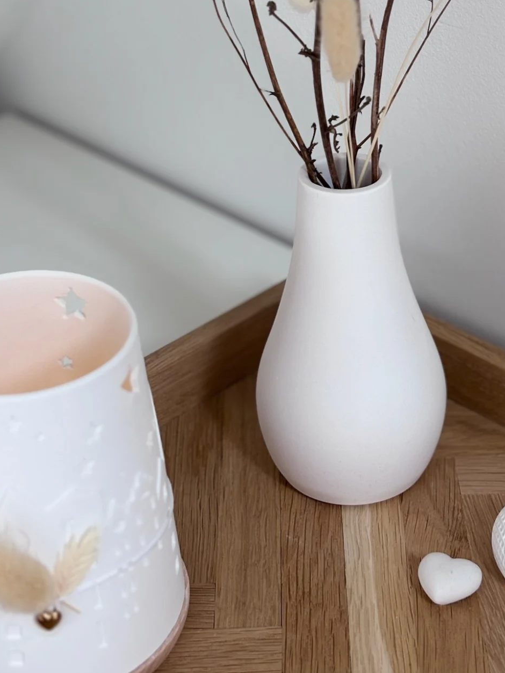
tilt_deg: -26.2
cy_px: 140
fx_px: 1614
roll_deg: +0.3
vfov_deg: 23.2
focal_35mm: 83
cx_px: 337
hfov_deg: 17.7
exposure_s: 1/50
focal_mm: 5.96
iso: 64
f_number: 1.6
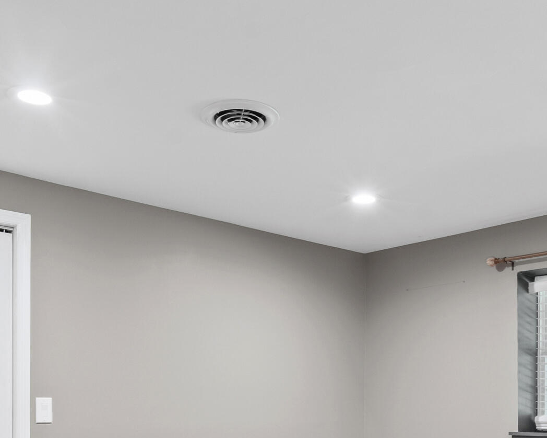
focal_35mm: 43
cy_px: 417
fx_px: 696
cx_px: 303
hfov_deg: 42.8
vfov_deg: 32.6
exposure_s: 1/1.67
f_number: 8
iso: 800
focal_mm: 16
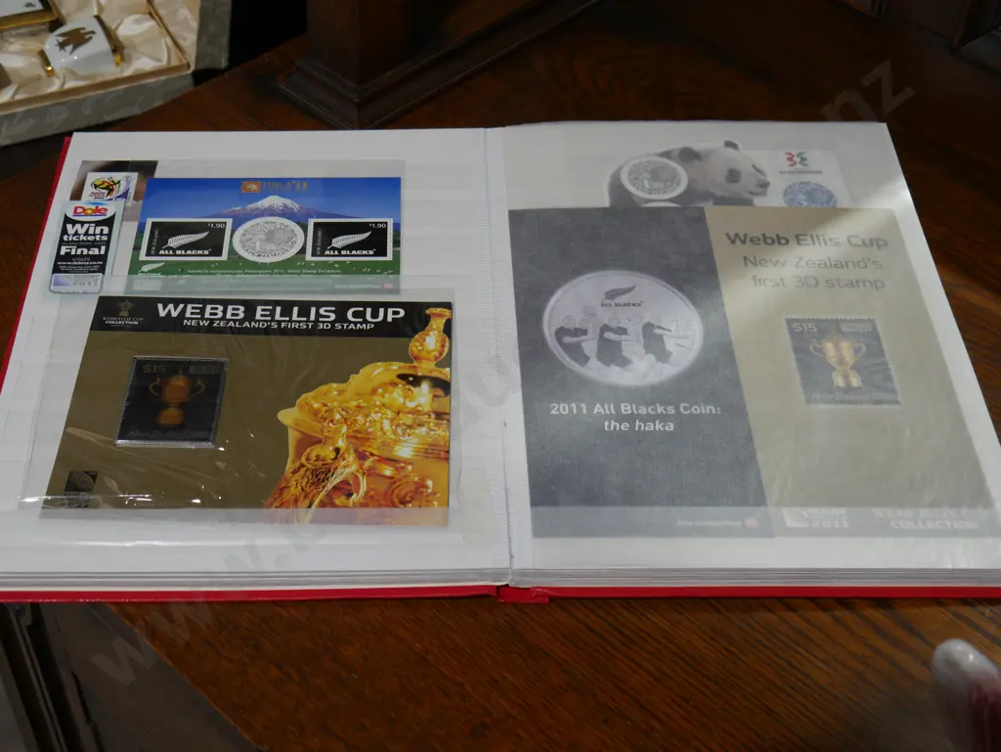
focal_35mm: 50
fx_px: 1447
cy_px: 376
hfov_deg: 38.2
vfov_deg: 29.1
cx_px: 500
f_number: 5.3
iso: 250
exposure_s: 1/60
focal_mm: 25
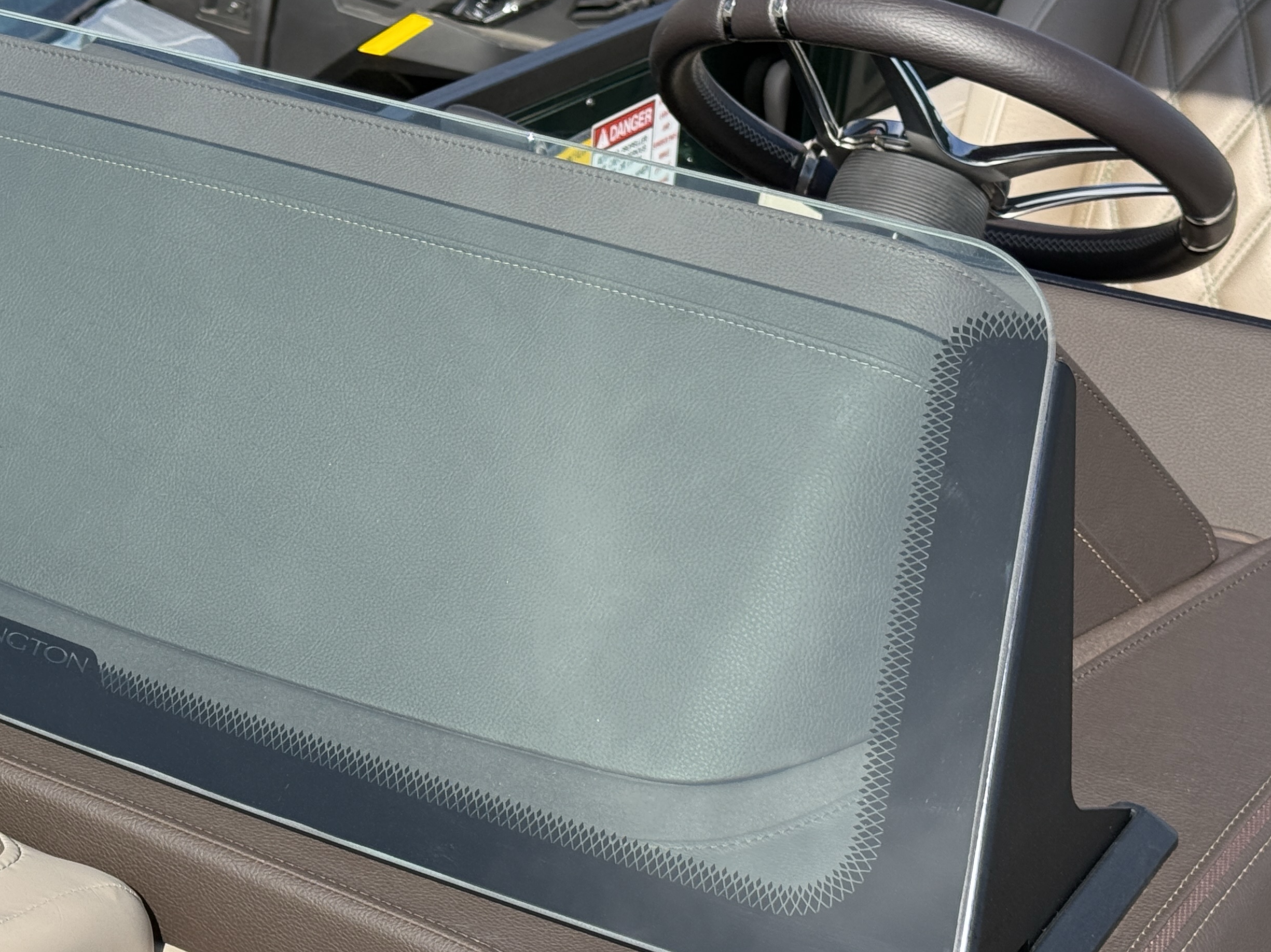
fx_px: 2900
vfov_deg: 18.7
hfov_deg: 24.5
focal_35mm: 79
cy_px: 471
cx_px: 328
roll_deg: +0.0
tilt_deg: -23.7
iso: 100
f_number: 1.78
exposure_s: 1/3534
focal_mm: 6.76
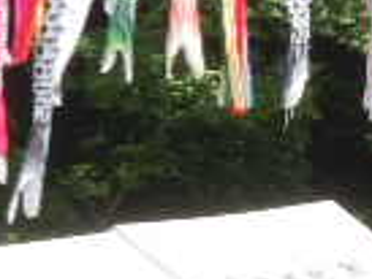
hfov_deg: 3.8
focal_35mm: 515
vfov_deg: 2.9
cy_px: -98
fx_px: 5539
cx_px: 356
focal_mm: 12.5
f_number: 4.4
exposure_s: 1/250
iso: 100
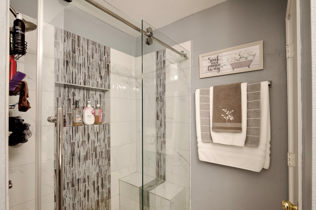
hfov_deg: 93.3
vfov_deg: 70.4
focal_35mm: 17
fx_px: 149
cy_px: 110
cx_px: 154
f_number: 7.1
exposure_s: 1/13
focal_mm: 16
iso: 400
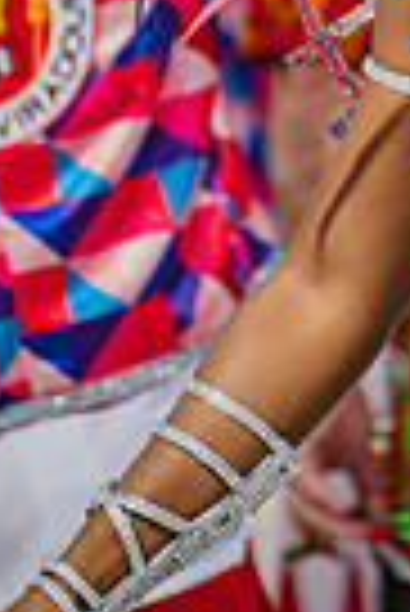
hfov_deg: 1.4
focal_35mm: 988
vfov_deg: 2.1
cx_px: 471
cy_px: -32
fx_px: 16834
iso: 800
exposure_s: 1/250
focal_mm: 300
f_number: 5.6
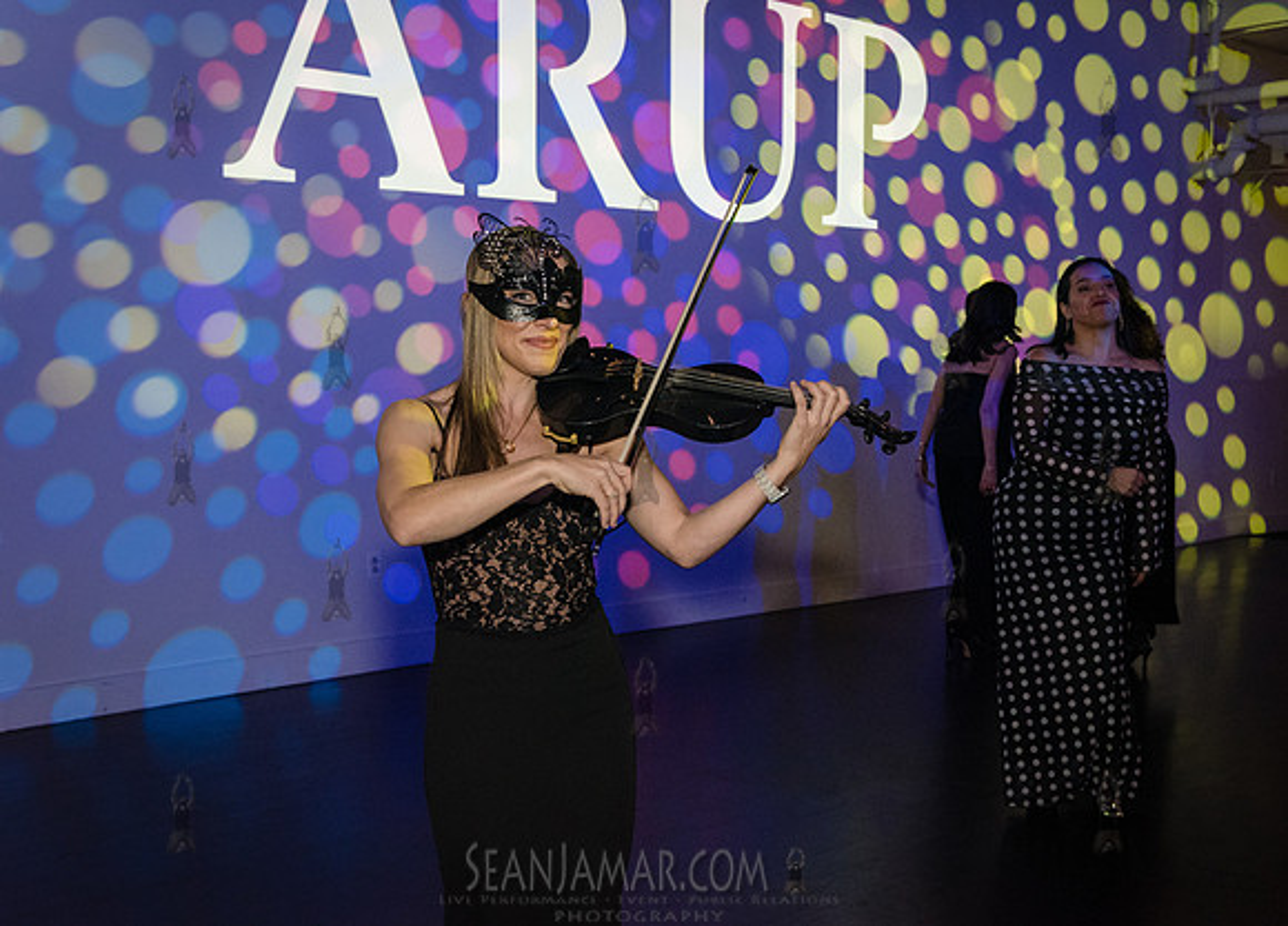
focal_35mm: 42
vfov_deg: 33.1
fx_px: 1557
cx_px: 694
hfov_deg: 44.9
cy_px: 463
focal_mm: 40
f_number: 4.5
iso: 5000
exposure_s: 1/160
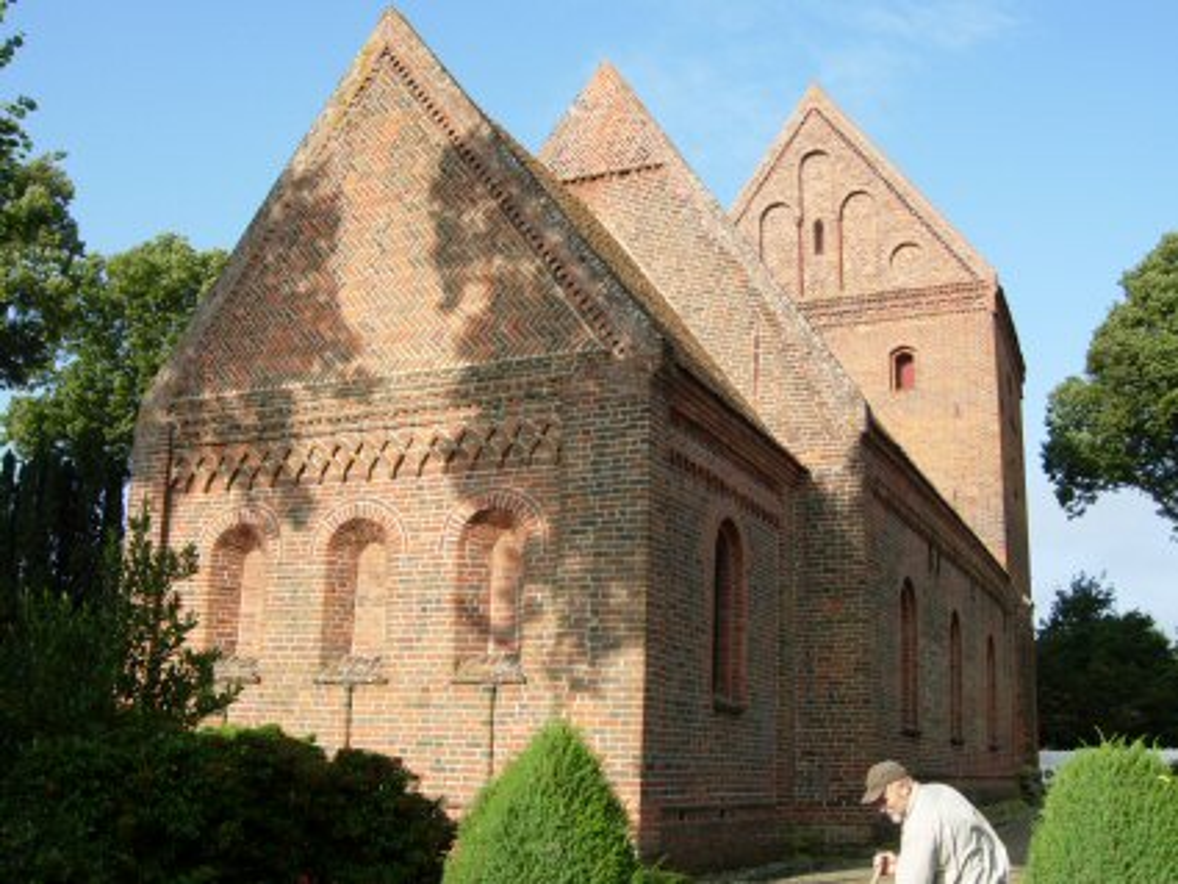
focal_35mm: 36
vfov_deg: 39.7
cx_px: 589
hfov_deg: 51.3
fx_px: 1225
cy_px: 442
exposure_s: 1/197
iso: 50
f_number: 5.4
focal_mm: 7.5
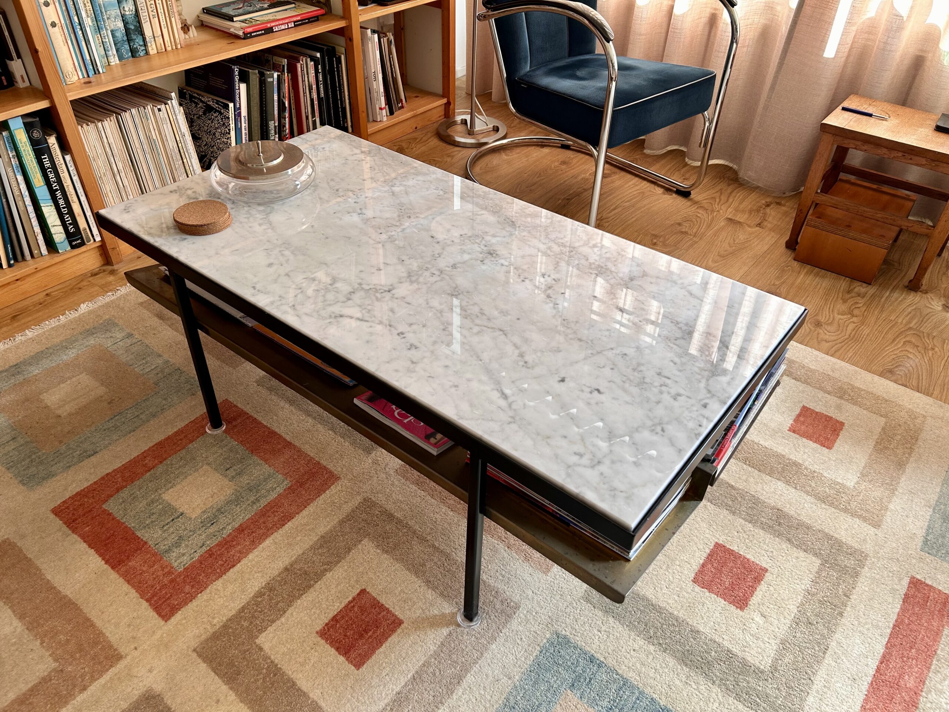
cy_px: 356
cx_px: 474
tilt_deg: -38.9
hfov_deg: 67.3
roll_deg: -1.9
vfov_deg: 53.1
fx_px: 713
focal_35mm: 26
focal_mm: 5.7
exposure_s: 1/121
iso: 80
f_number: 1.5
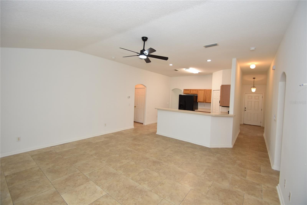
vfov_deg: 77.3
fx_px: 128
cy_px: 102
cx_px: 154
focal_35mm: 15
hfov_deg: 100.4
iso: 250
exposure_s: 1/60
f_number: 4
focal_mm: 10
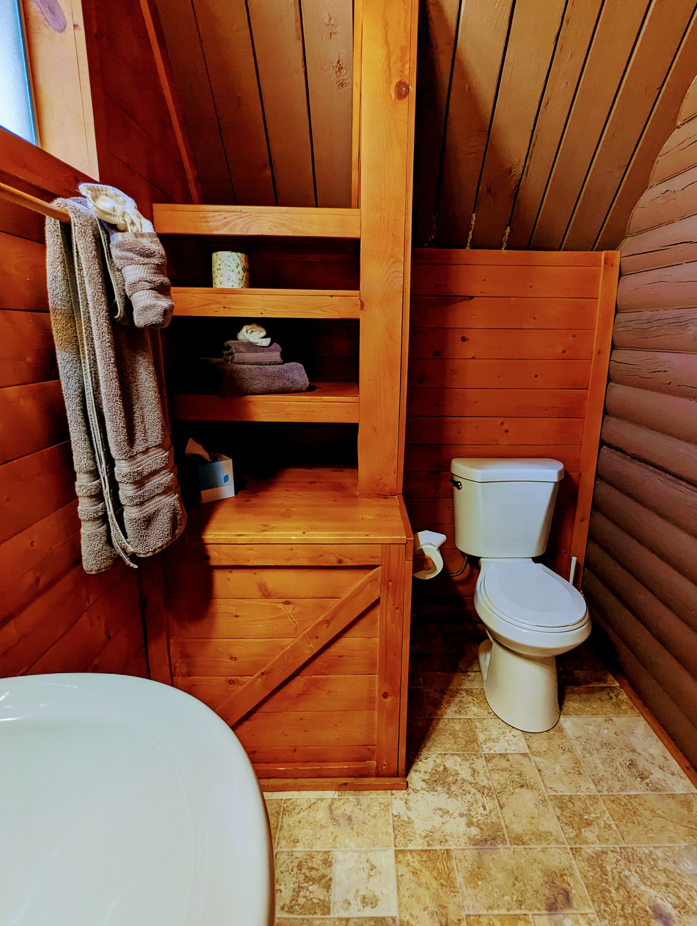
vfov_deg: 87.7
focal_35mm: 18
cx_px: 373
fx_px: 482
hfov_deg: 71.6
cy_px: 460
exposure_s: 1/60
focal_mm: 2.35
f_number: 2.2
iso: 104
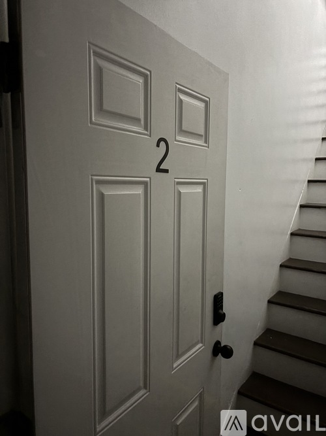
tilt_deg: -8.5
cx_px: 163
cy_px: 218
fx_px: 327
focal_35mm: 26
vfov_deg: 67.3
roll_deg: -2.0
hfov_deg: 53.0
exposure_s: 1/23
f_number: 1.6
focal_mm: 5.96
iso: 1000
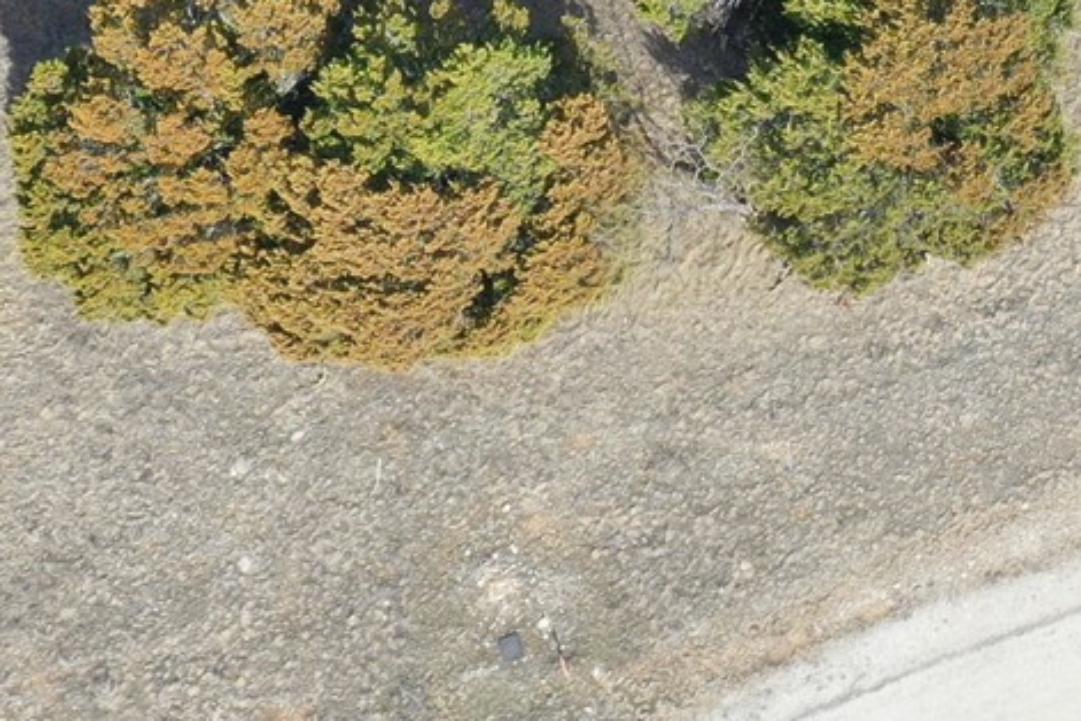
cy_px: -464
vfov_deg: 10.2
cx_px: 1827
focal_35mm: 129
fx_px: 3873
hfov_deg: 14.4
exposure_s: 1/240
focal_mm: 10.26
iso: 100
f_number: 5
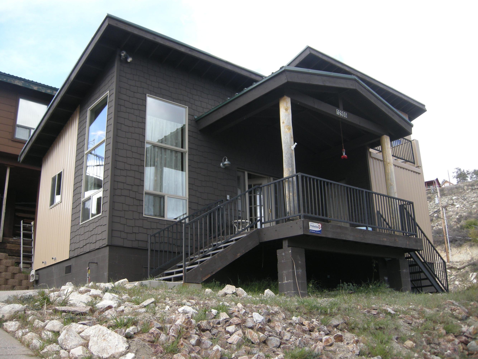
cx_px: 239
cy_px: 180
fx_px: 483
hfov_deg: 52.6
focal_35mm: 35
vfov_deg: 40.7
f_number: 2.7
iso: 64
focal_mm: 7.5
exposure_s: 1/188
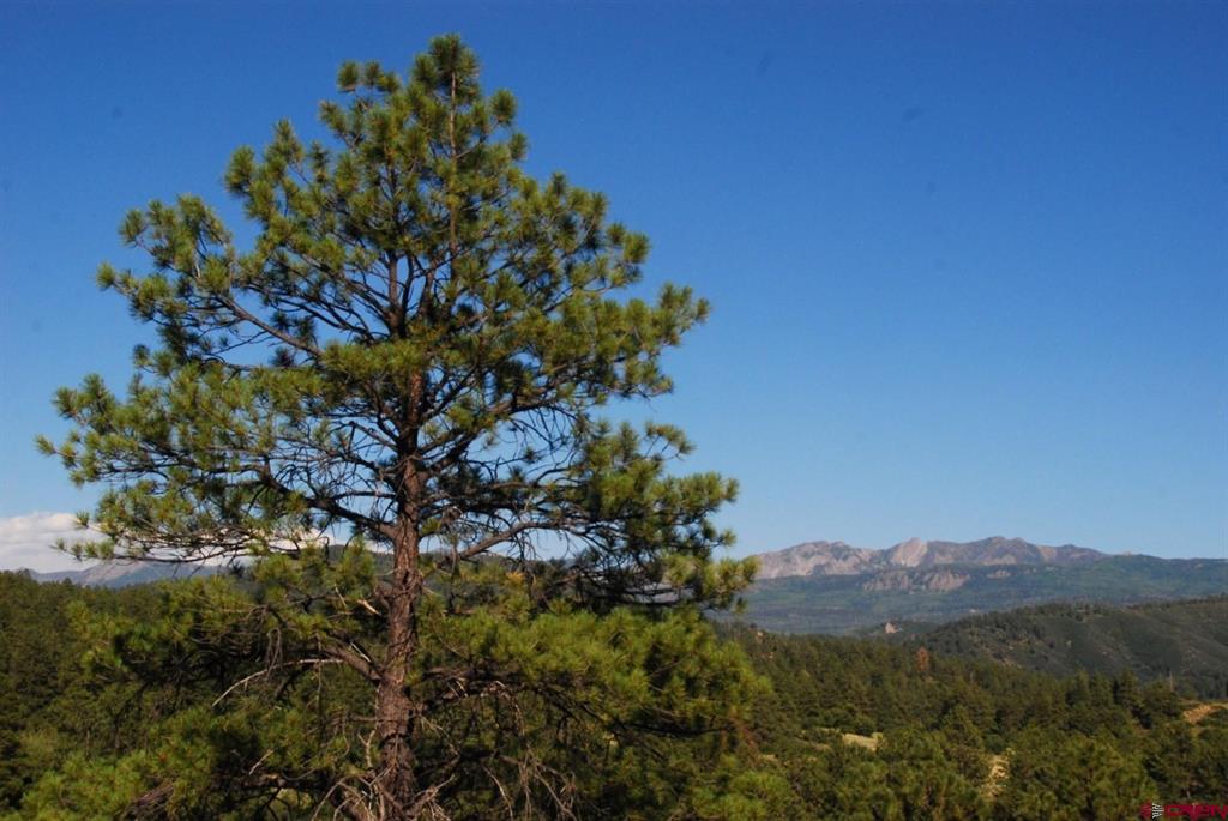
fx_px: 2049
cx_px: 614
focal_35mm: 60
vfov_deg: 22.7
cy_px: 410
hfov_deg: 33.4
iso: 400
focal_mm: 40
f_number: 13
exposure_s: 1/640
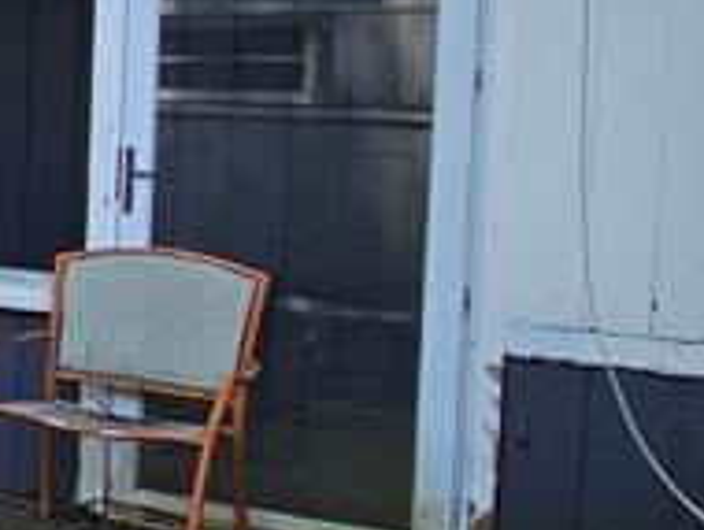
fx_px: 1425
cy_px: 133
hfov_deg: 16.2
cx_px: -893
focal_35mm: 70
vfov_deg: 20.9
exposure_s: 1/391
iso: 50
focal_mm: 2.2
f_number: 2.2
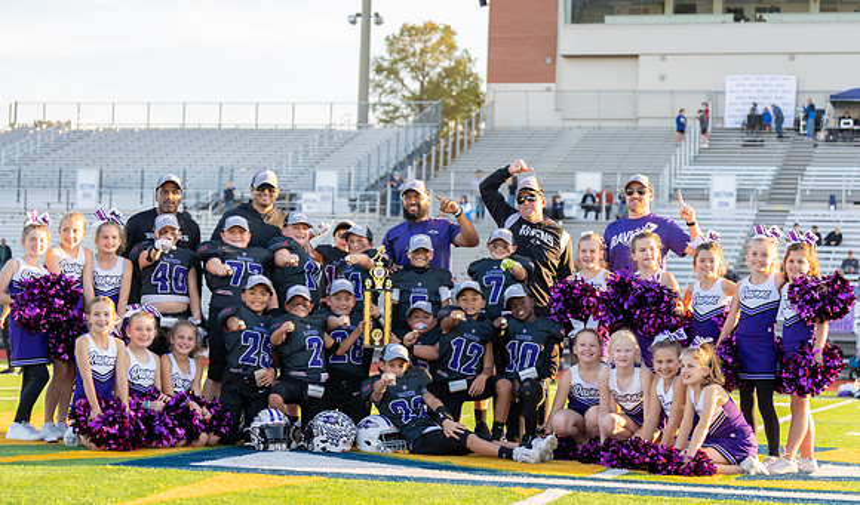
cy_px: 301
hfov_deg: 26.6
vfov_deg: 15.8
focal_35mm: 79
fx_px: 1818
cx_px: 452
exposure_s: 1/200
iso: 100
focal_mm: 70
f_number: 2.8
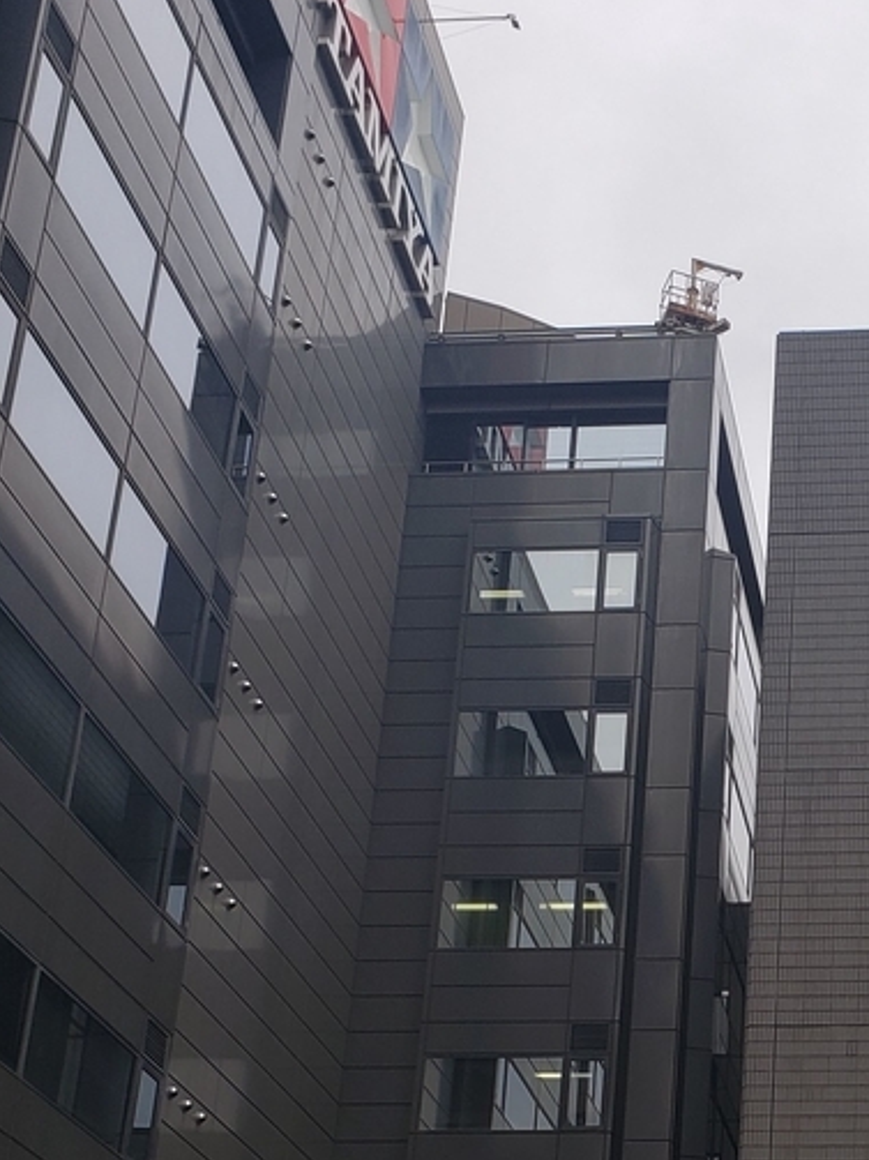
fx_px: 2076
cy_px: 1049
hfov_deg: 22.8
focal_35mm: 62
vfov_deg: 29.9
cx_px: 851
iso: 50
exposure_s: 1/219
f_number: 2.4
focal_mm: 4.3
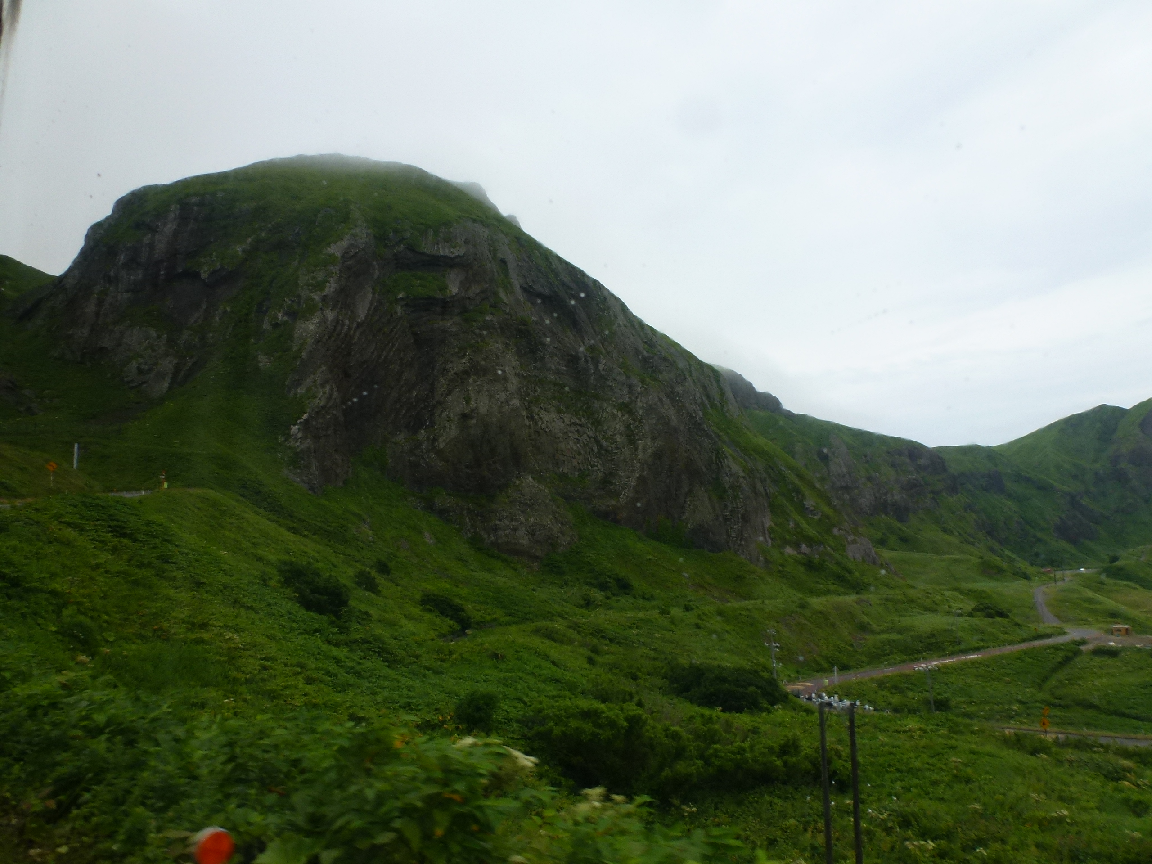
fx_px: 799
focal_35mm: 24
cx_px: 576
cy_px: 432
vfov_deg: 56.8
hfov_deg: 71.6
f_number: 4
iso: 100
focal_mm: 4.3
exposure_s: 1/160
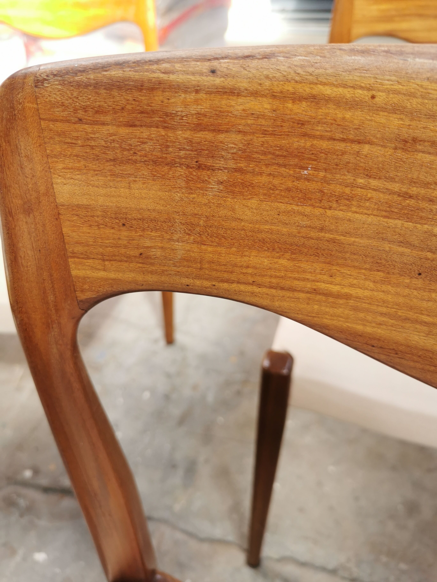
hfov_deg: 51.4
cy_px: 291
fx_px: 454
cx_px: 218
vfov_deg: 65.3
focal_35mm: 27
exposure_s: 1/100
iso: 50
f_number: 1.8
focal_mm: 5.58
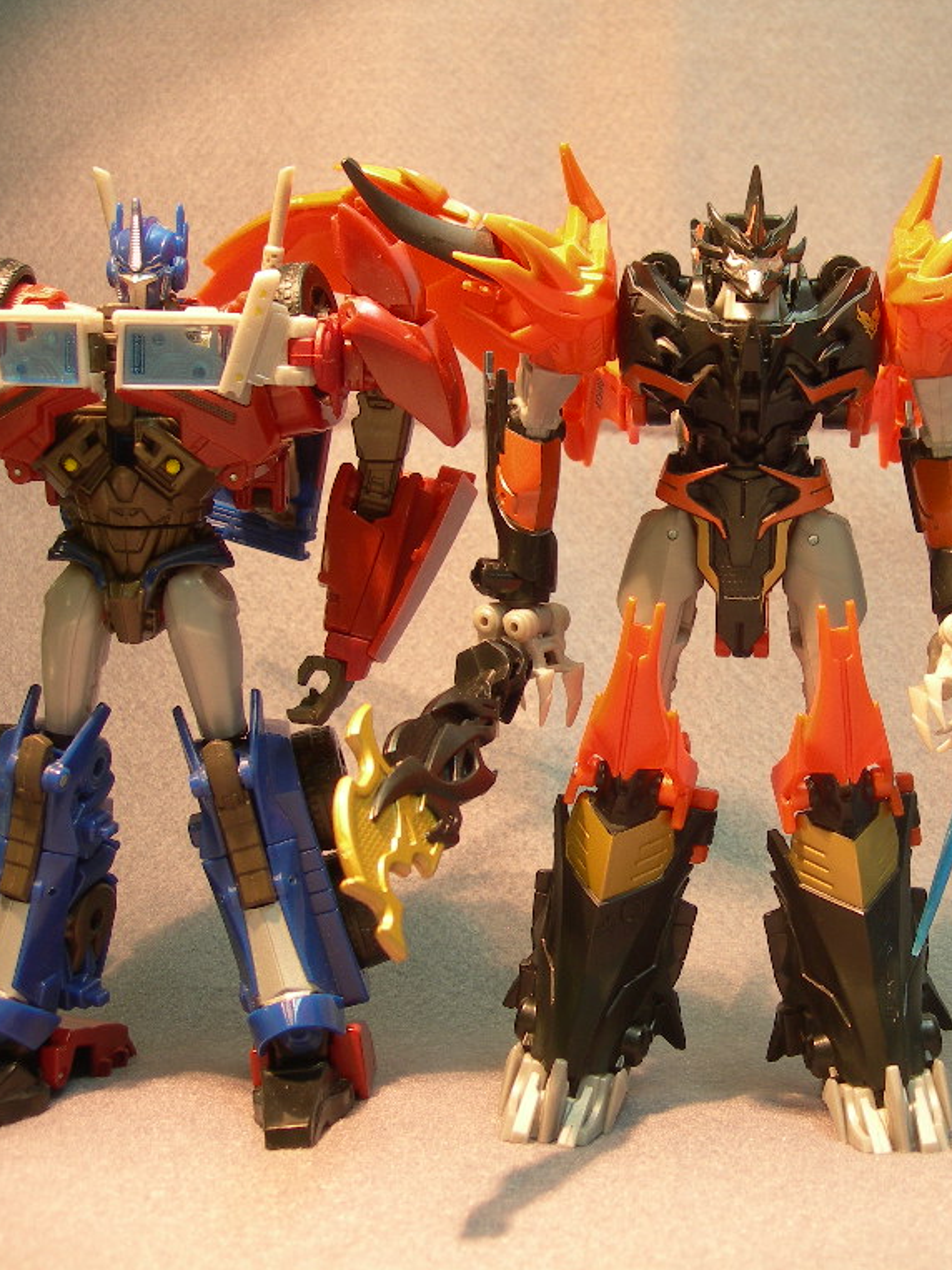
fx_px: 1871
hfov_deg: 28.0
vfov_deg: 37.5
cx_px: 746
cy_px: 633
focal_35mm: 51
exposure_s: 1/7.7
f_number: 2.8
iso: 50
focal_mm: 7.8
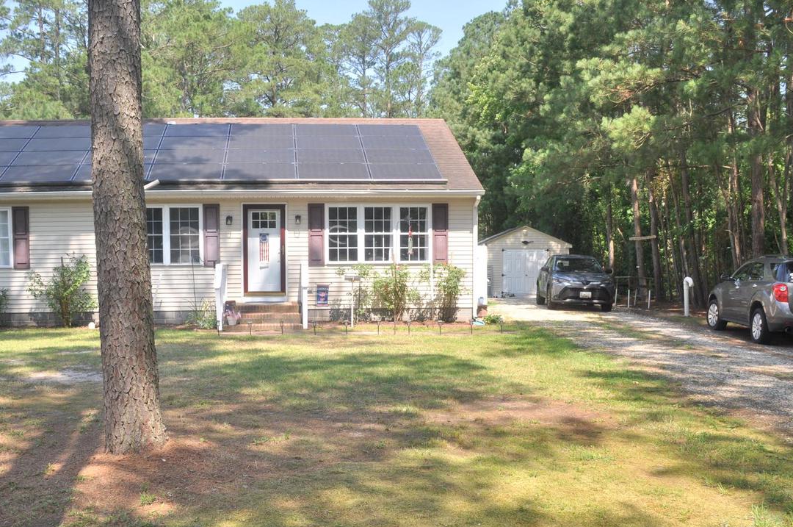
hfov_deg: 53.1
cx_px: 352
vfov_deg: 36.6
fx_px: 792
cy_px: 328
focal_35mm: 36
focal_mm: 18
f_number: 10
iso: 200
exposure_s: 1/100
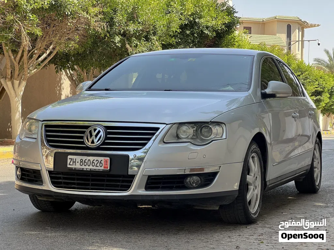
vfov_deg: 19.1
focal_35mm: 77
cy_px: 125
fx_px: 743
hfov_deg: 25.3
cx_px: 167
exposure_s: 1/121
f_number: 2.8
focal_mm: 9
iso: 20
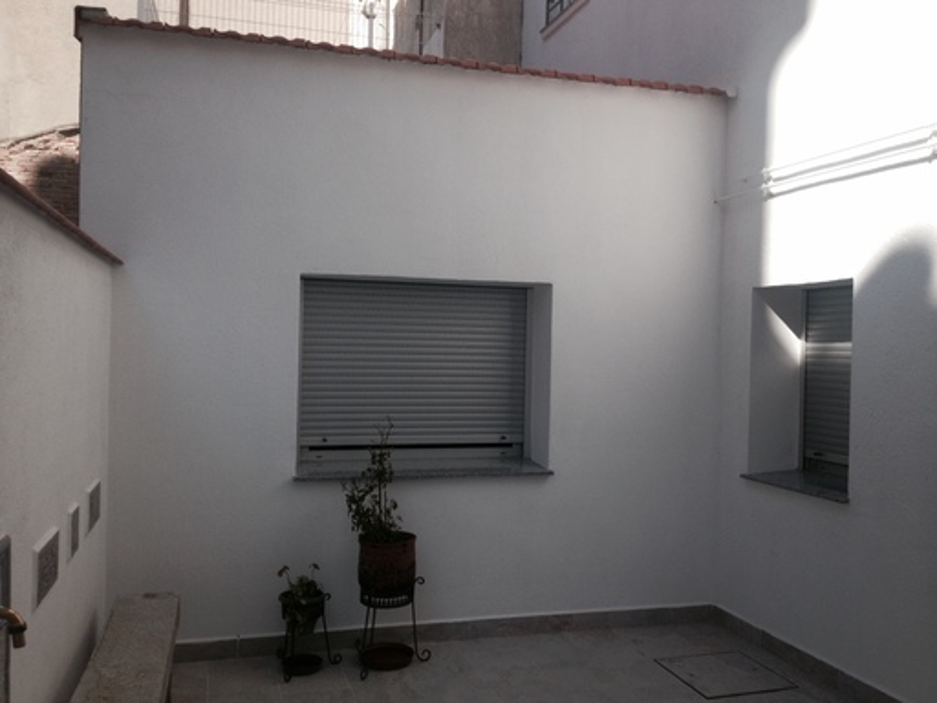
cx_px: 468
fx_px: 947
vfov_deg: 40.7
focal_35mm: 35
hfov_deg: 52.6
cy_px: 352
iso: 50
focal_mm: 4.28
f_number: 2.4
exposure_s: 1/1200
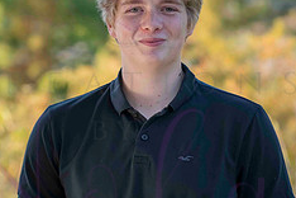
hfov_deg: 8.9
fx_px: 1899
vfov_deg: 5.9
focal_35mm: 231
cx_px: 130
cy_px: 128
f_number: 5
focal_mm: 120
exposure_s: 1/640
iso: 800
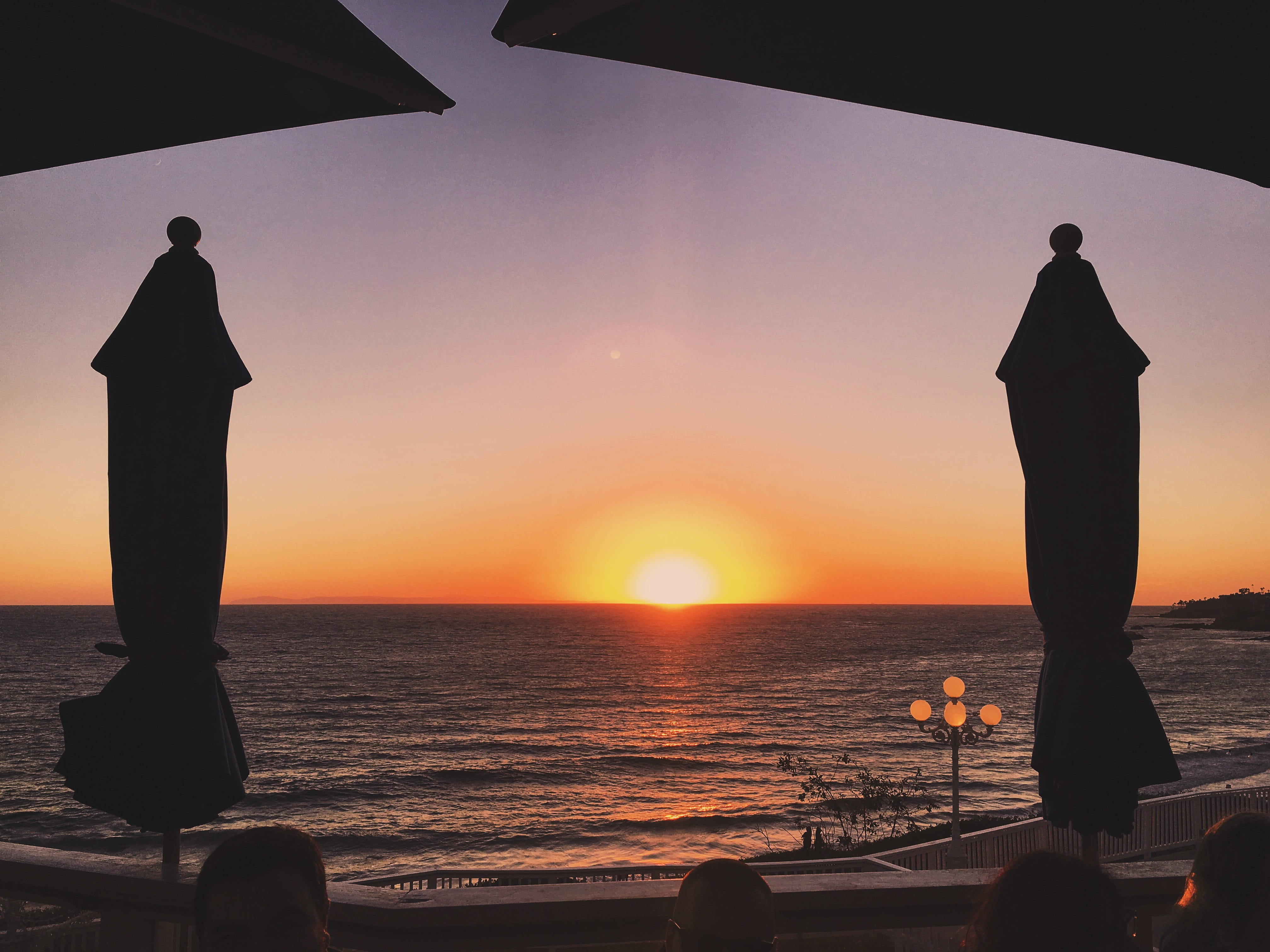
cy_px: 476
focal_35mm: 29
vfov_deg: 48.2
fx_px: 1064
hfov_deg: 61.7
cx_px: 635
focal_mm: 4.15
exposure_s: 1/615
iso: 25
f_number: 2.2
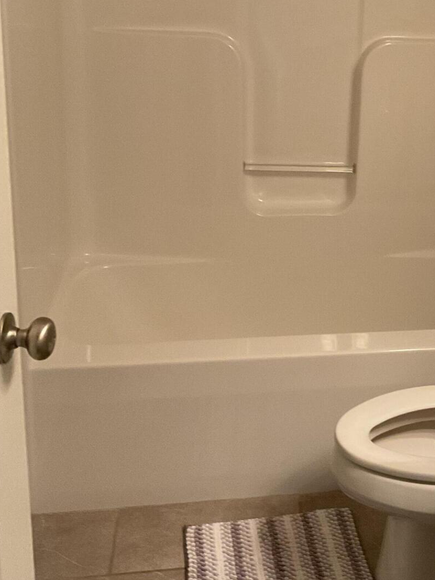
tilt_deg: -18.1
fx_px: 922
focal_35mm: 55
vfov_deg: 34.3
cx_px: 406
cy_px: 158
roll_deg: -4.4
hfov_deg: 25.6
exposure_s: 1/60
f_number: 1.8
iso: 160
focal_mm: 3
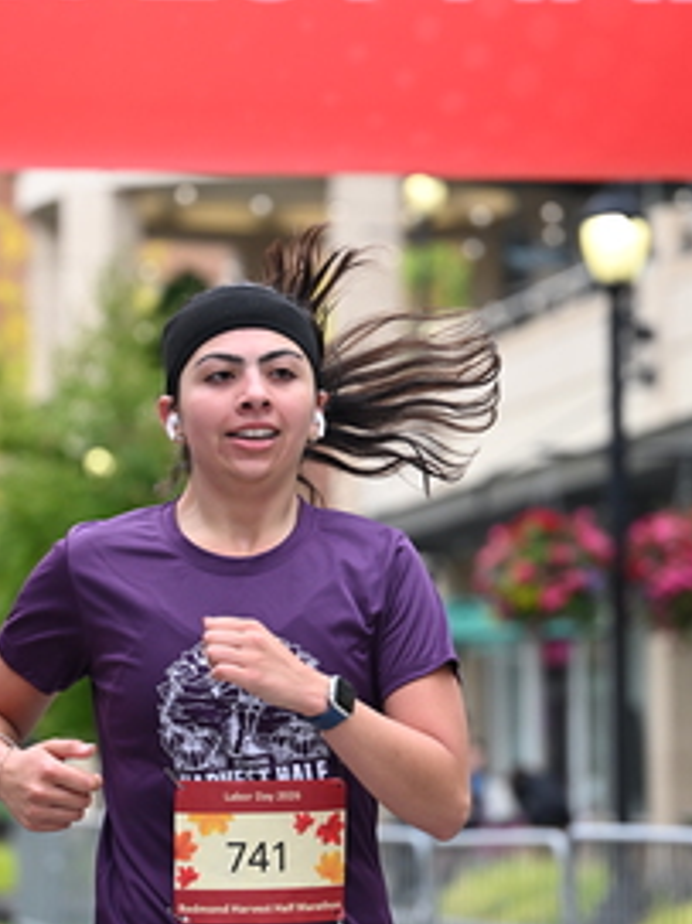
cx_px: 315
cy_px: 546
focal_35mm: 160
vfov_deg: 12.3
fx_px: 4268
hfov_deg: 9.3
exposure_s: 1/1600
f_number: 2.8
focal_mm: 82
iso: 640
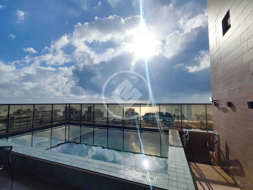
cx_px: 126
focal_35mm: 15
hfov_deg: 98.1
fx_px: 110
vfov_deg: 81.8
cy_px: 95
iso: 50
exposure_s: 1/9821
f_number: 2.2
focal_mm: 1.65
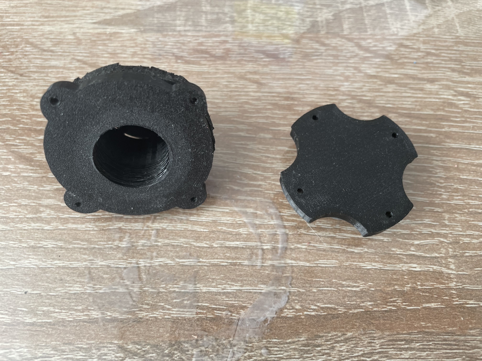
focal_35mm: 26
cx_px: 241
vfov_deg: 53.1
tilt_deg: -68.4
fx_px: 362
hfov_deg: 67.3
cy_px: 180
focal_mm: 4.2
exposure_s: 1/121
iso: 64
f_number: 1.6
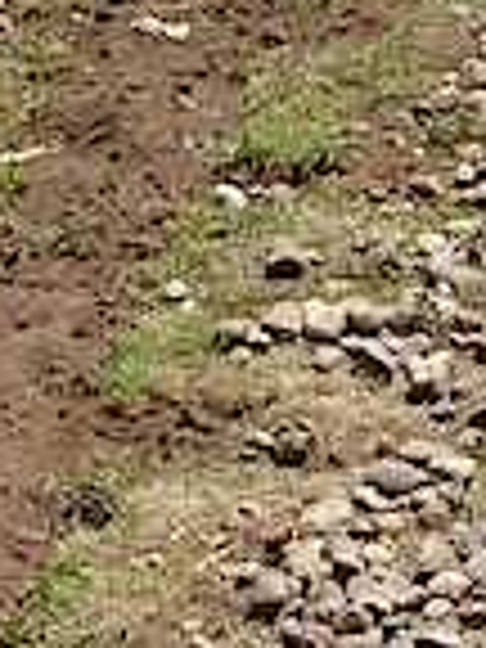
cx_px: 410
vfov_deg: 9.0
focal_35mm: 217
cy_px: -68
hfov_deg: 6.8
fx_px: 4062
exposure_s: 1/500
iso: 80
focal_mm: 12.8
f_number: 4.5
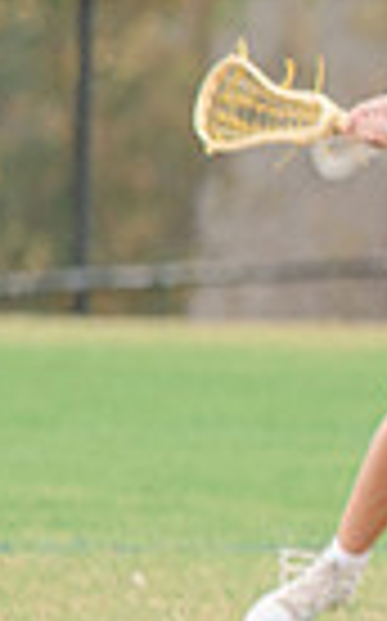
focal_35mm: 1532
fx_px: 25907
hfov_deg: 0.9
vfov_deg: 1.4
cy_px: 290
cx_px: 1907
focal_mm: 200
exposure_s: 1/1250
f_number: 2.8
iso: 360
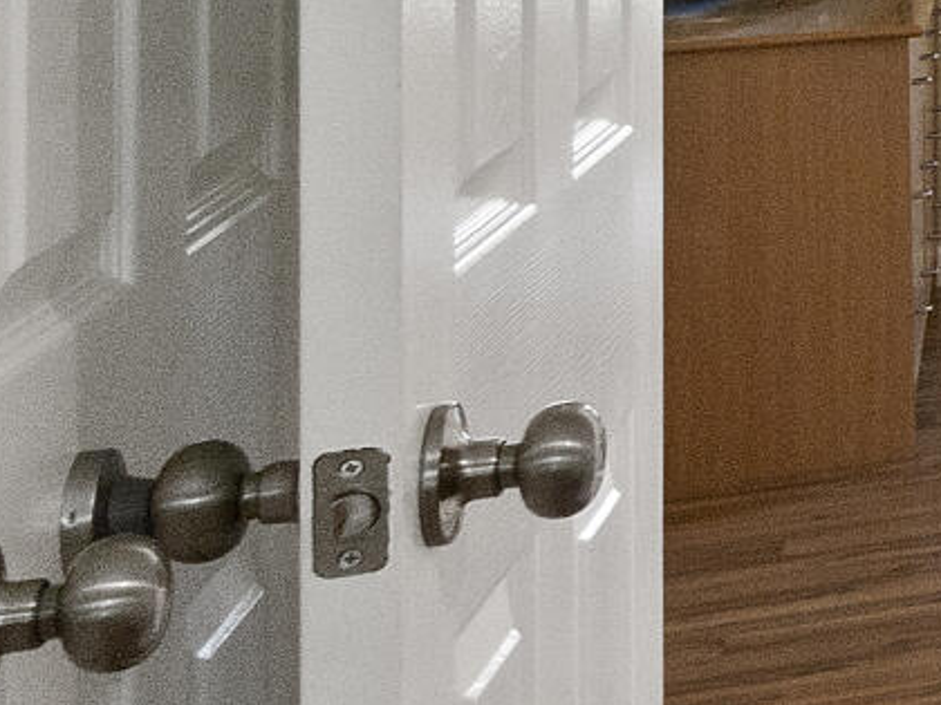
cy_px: -325
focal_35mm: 103
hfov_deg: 10.3
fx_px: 2800
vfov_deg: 13.6
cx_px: 3096
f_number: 10
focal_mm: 10
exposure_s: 1/13
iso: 320
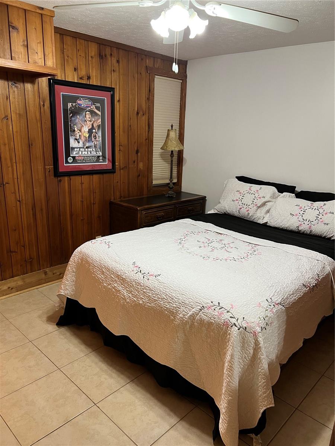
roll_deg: -3.0
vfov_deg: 67.3
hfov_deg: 53.1
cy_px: 223
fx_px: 335
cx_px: 168
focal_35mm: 26
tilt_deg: -15.2
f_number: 1.5
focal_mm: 5.7
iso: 100
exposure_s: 1/60
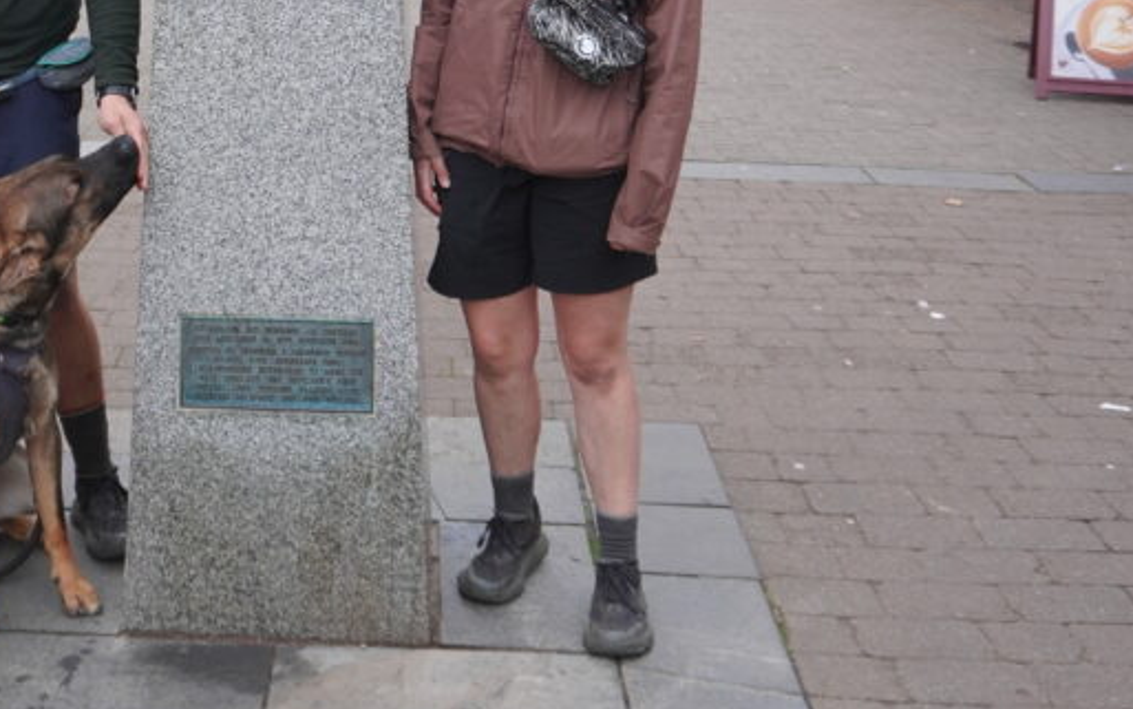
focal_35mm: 61
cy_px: 41
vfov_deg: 20.8
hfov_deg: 32.9
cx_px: 292
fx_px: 1884
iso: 320
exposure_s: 1/160
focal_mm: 20
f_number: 4
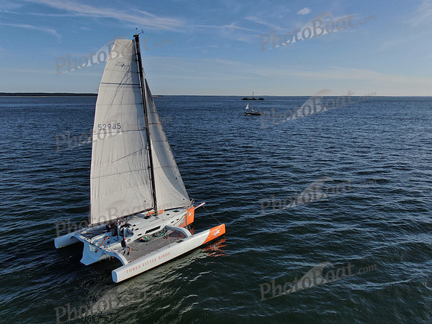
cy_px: 162
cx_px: 216
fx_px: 362
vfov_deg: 48.2
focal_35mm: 29
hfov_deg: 61.7
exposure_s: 1/2500
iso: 100
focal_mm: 5
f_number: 3
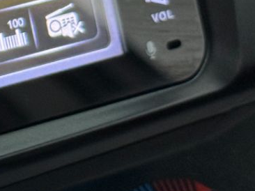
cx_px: -339
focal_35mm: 252
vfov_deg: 5.9
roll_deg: -0.7
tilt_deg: -22.3
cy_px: -36
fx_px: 1855
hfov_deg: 7.4
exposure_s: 1/60
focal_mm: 6.76
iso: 80
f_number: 1.78
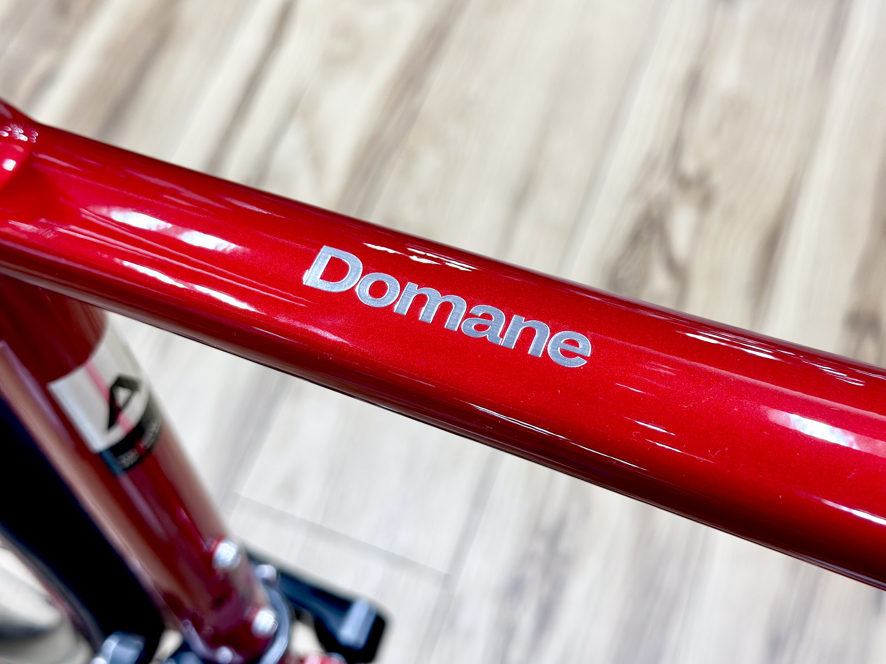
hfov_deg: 39.7
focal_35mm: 48
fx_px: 1229
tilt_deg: -61.3
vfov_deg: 30.3
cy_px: 332
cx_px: 443
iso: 125
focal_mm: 6.86
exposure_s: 1/100
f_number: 1.78
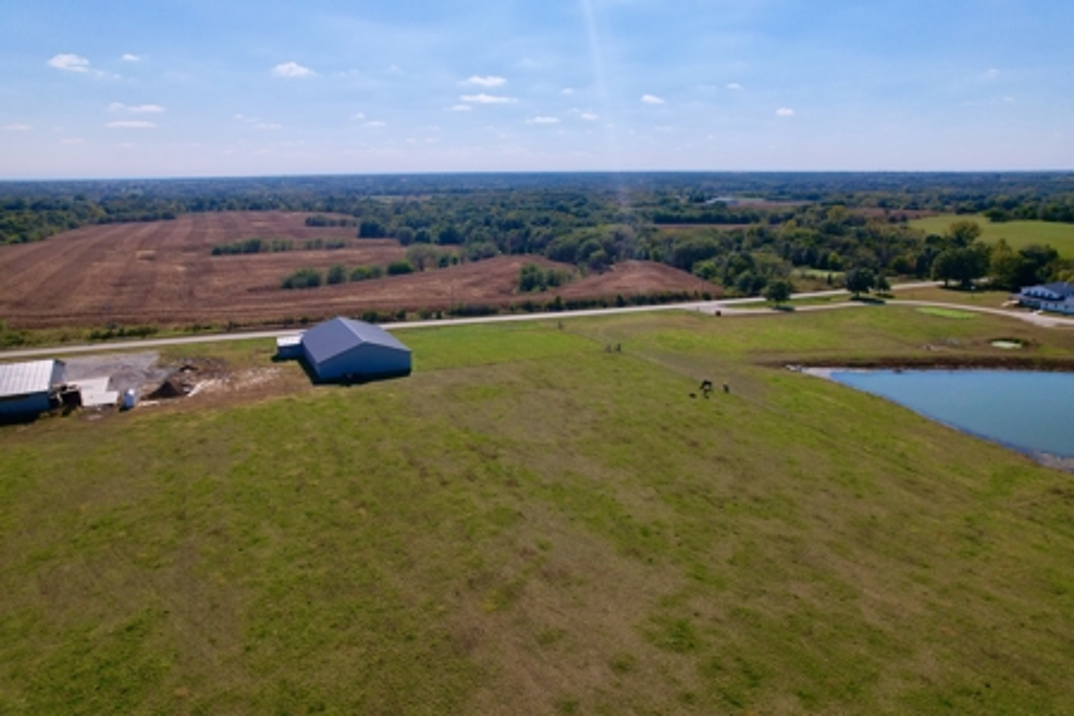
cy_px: 358
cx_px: 537
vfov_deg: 57.2
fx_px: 656
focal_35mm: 22
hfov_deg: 78.6
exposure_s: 1/160
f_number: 2.8
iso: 100
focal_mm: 8.38
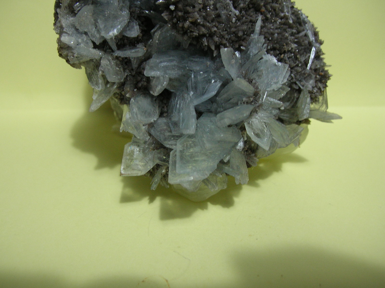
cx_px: 192
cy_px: 144
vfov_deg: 39.6
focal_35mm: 36
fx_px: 400
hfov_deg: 51.4
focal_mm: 6
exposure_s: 1/4
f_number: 2.7
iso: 92
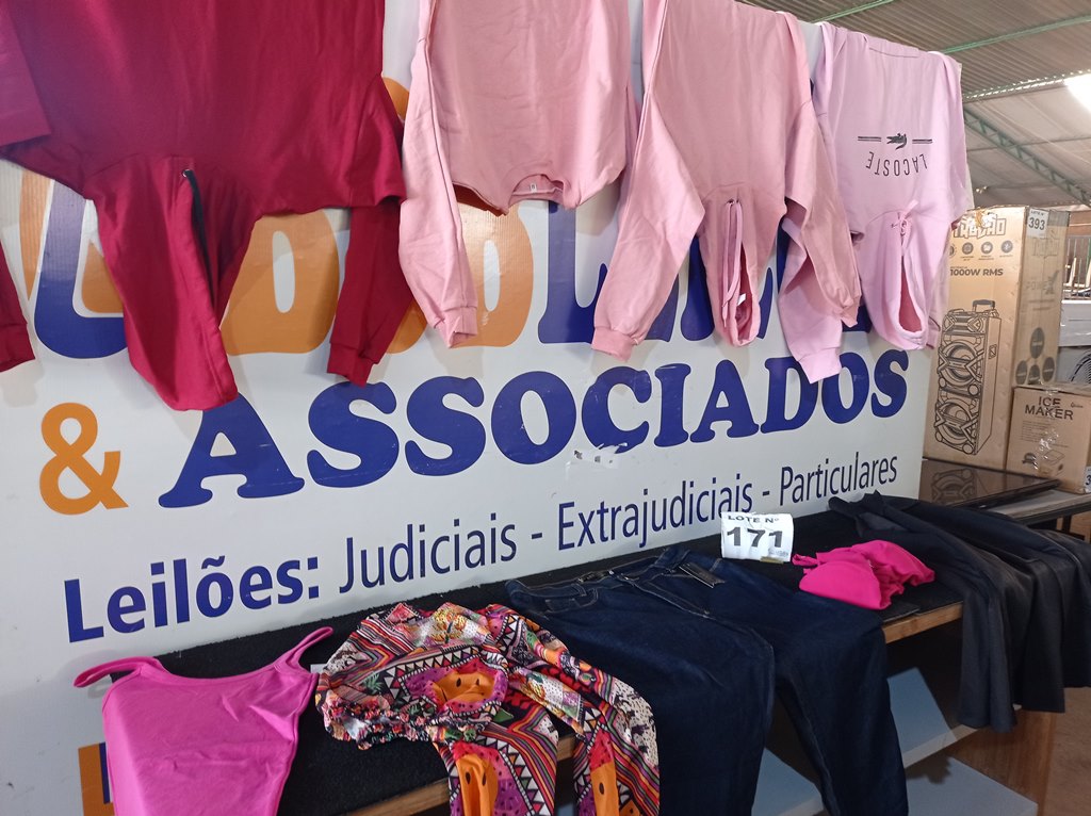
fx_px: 882
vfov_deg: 49.7
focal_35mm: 28
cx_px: 546
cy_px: 408
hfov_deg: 63.5
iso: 229
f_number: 1.79
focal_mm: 4.7
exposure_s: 1/40
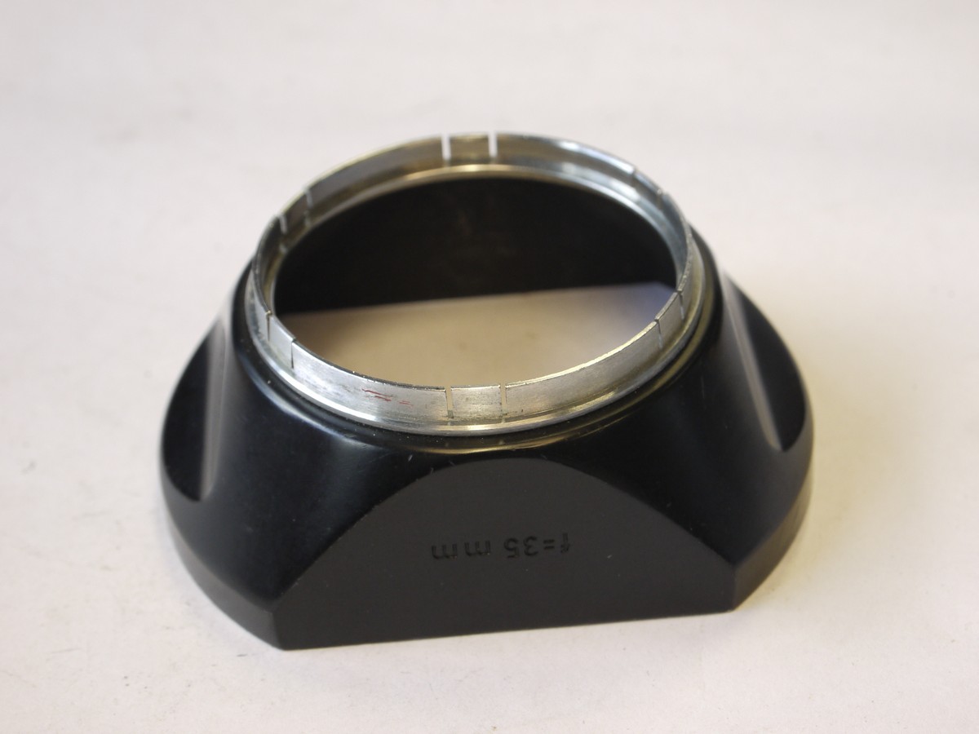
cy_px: 367
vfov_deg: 18.4
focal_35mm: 80
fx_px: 2263
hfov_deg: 24.4
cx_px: 490
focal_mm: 40
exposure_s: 1/20
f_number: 9
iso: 400
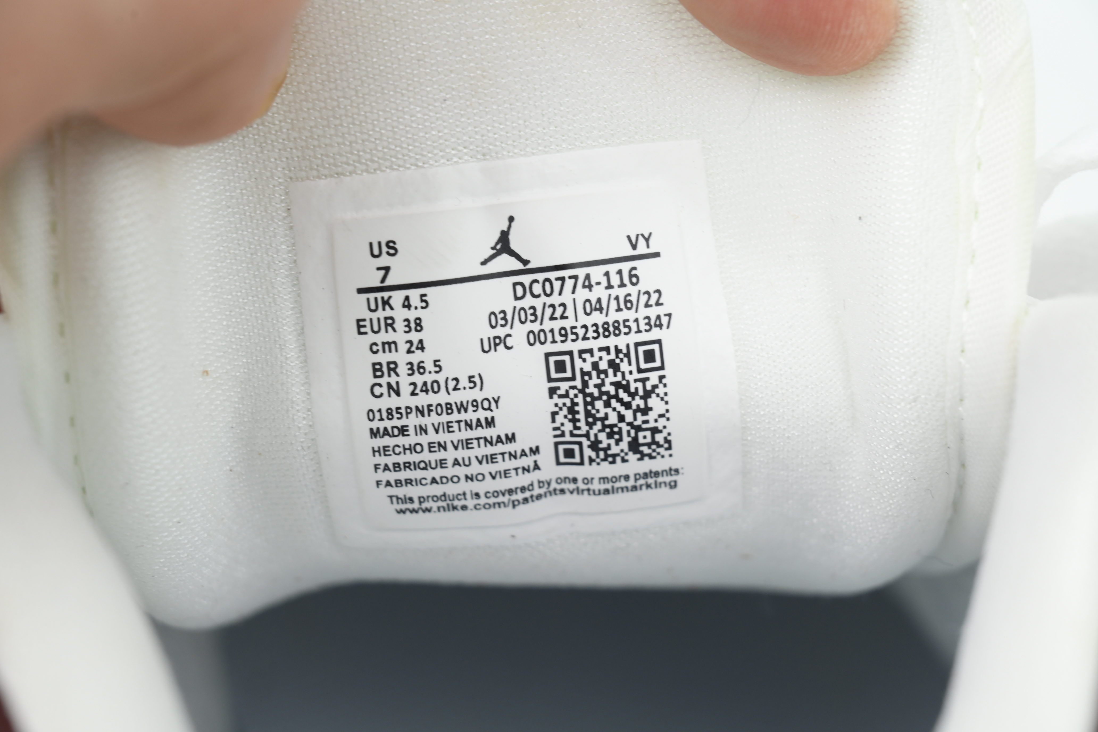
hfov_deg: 17.1
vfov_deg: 11.4
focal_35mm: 120
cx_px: 549
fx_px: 3660
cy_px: 366
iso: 400
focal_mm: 120
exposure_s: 1/100
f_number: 10
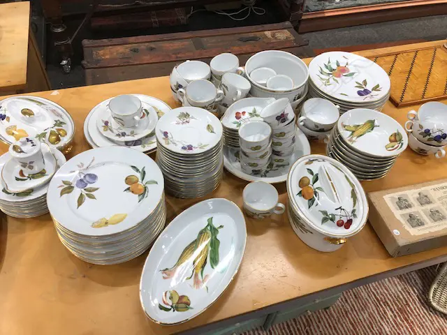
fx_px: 362
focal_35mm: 28
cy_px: 168
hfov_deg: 63.4
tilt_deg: -48.3
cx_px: 224
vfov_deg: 49.7
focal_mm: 4
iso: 25
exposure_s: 1/33
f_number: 1.8
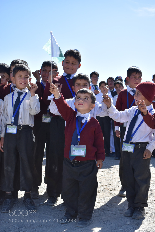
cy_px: 116
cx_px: 78
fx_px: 310
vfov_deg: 41.1
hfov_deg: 28.1
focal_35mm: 48
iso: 400
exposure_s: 1/1600
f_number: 5.6
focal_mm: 32
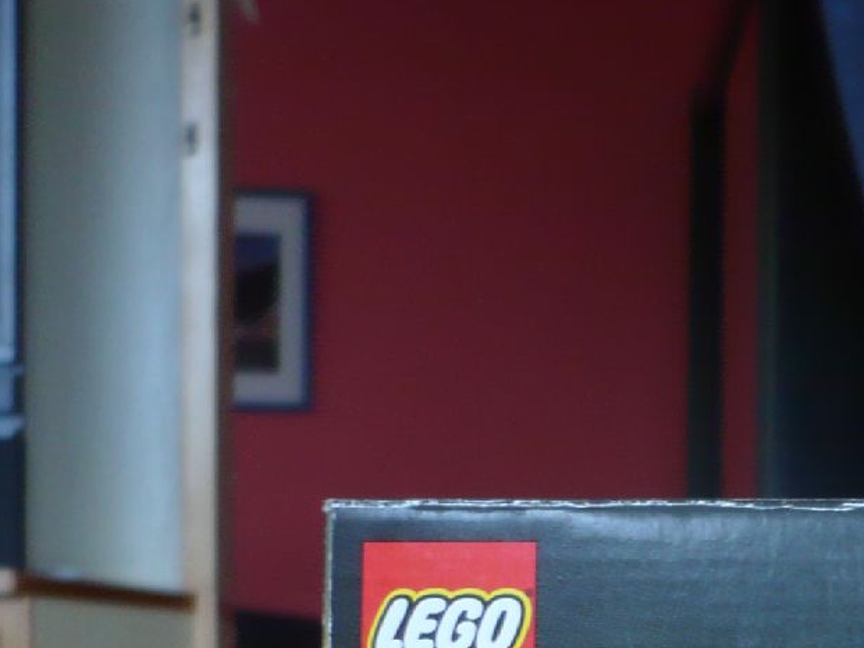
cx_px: 1186
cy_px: 809
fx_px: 2771
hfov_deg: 16.5
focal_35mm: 111
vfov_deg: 13.0
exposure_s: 1/20
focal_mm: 5.8
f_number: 2.8
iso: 100
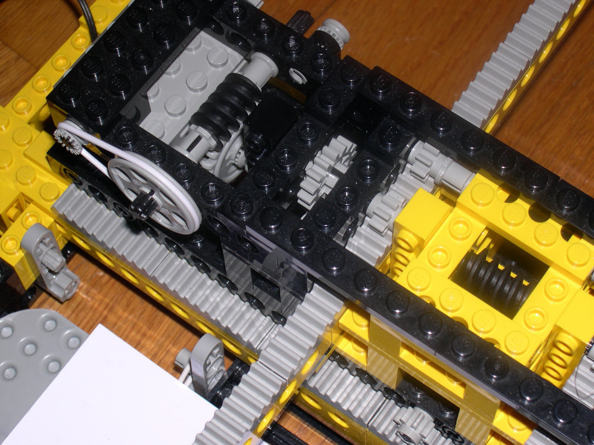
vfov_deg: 17.0
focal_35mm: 87
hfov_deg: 22.5
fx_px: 1493
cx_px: 297
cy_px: 222
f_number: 11.6
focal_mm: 18.4
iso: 100
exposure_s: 1/60
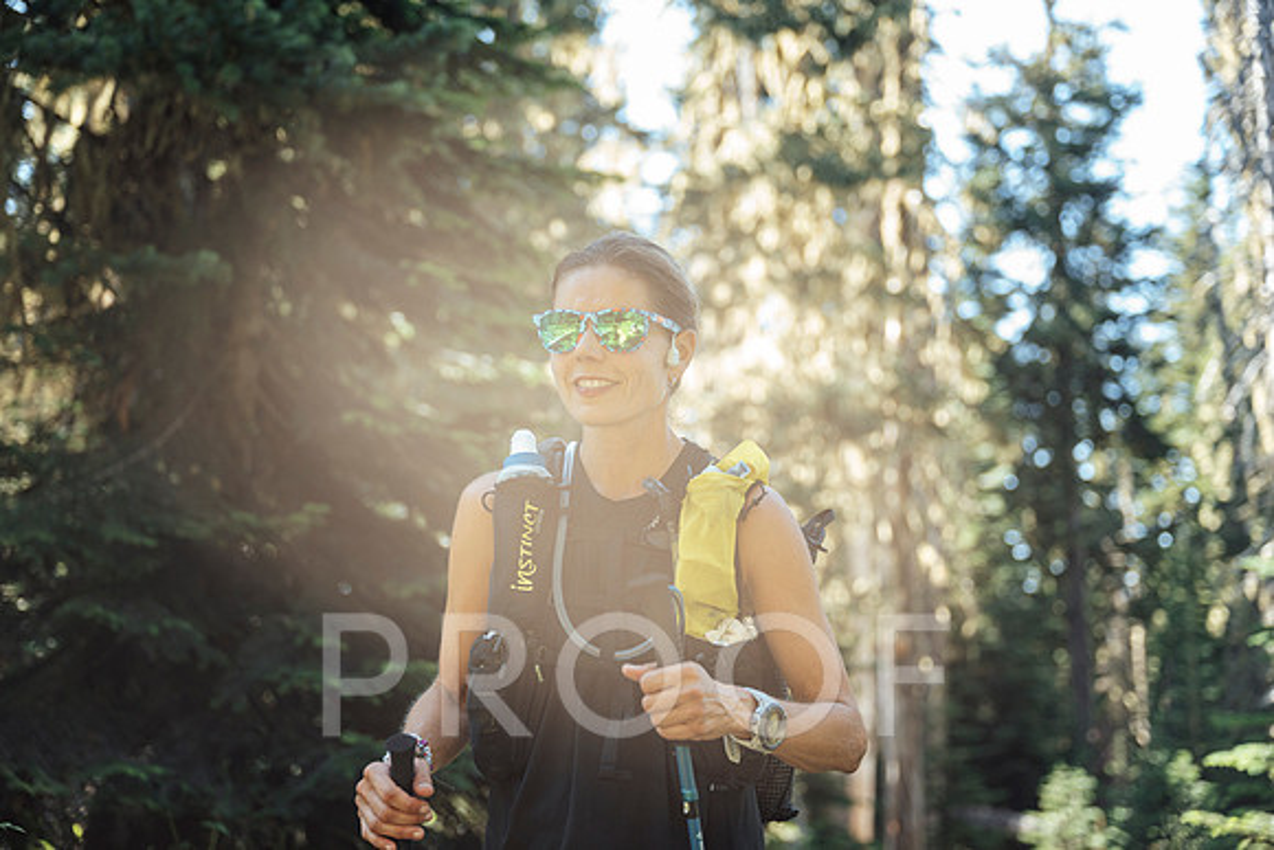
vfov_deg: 23.8
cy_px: 425
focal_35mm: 57
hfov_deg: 35.0
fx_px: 2018
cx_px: 637
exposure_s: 1/200
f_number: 2.8
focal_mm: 57
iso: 320
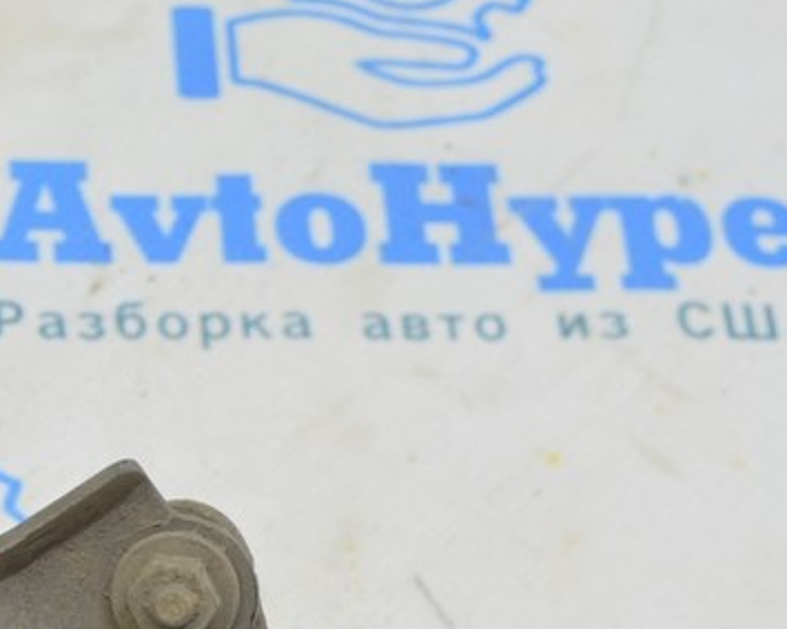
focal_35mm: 138
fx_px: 3214
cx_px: -235
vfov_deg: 11.1
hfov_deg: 13.5
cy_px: 674
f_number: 5.6
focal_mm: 34
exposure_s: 1/20
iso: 400
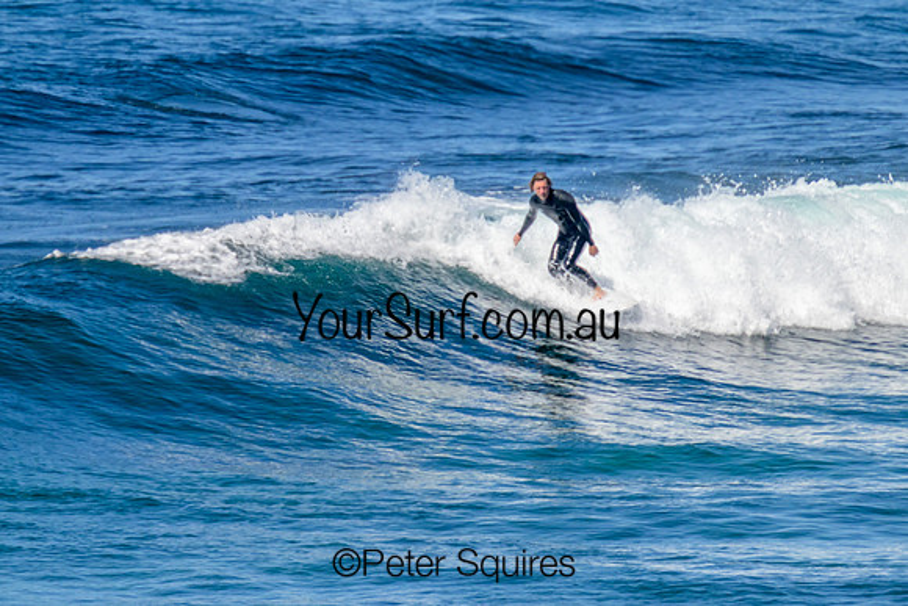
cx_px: 374
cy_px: 190
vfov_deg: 1.3
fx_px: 27732
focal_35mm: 1099
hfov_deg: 1.9
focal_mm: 800
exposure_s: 1/2000
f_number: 11
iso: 900
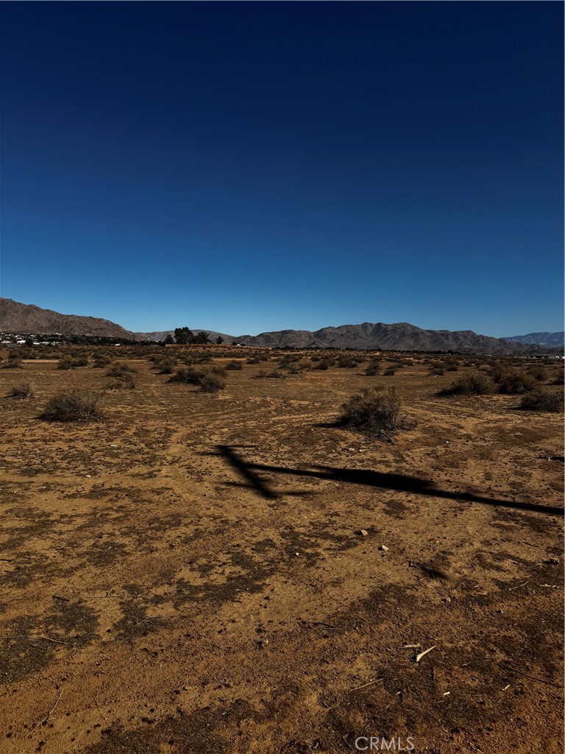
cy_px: 377
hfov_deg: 56.8
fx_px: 522
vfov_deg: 71.6
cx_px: 282
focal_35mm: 24
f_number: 1.78
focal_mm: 6.76
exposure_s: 1/7937
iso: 80
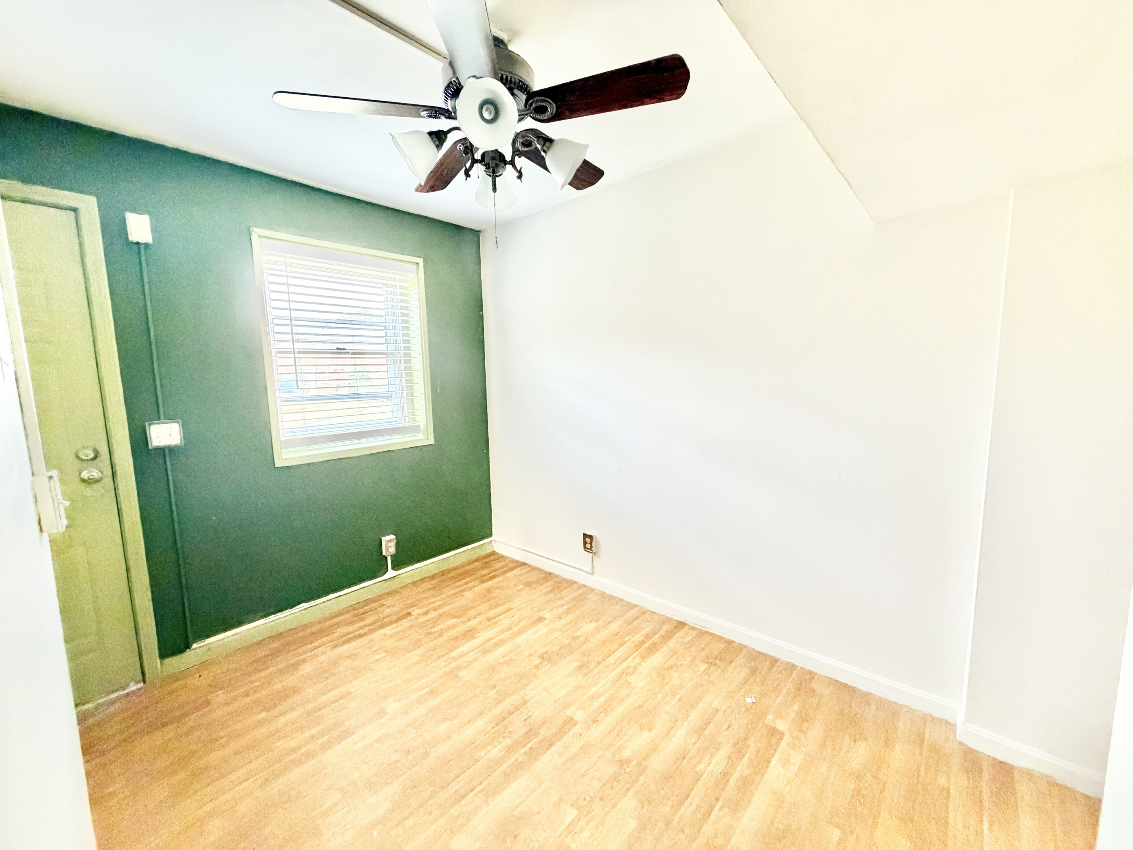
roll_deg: +1.4
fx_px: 458
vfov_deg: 85.7
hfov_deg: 102.1
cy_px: 425
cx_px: 566
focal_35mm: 14
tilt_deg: -7.3
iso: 640
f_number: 2.2
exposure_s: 1/60
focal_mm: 2.22
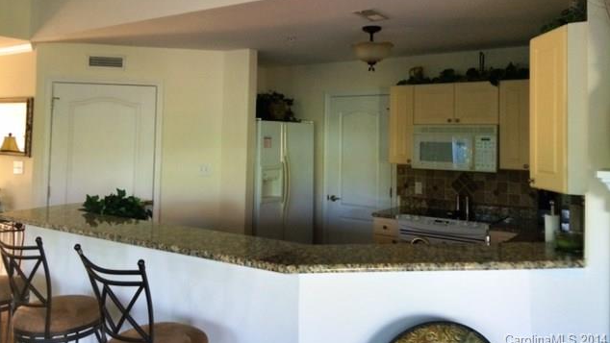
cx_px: 306
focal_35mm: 33
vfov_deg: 35.4
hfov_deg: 59.5
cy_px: 117
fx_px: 534
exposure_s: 1/30
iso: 100
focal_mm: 4.12
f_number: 2.2
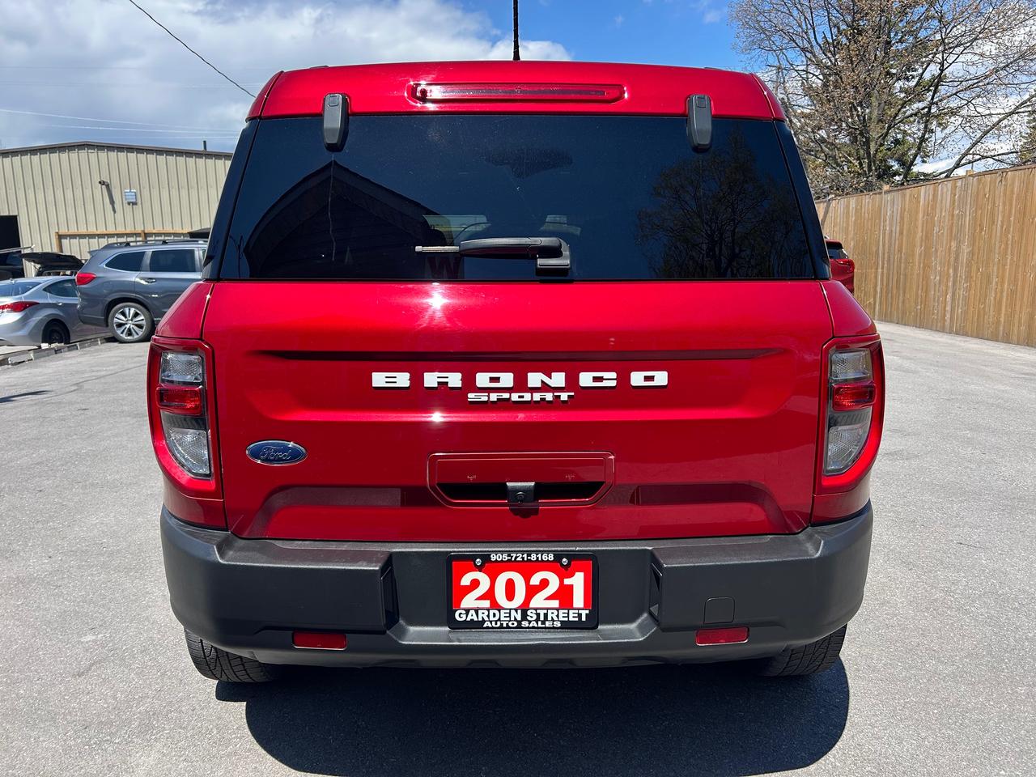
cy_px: 388
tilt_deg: -9.5
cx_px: 518
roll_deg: +1.1
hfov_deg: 67.3
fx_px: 778
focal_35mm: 26
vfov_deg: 53.1
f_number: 1.5
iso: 50
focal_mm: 5.7
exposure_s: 1/2008
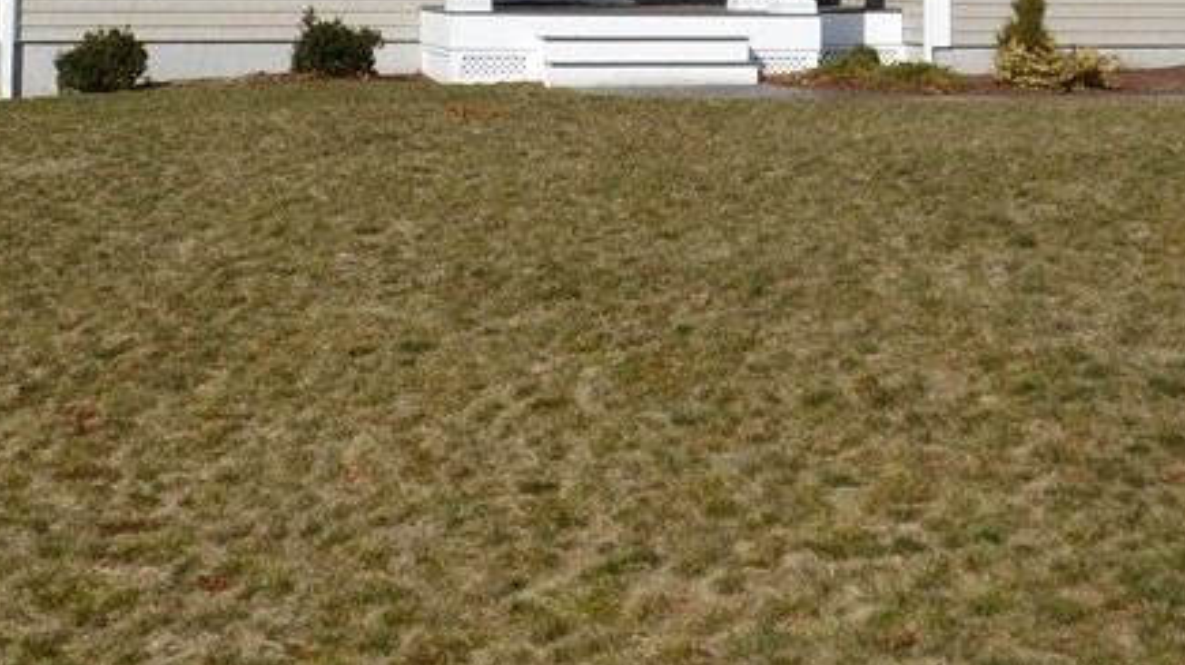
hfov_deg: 27.5
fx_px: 2418
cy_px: -303
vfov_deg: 14.7
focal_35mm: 77
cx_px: 662
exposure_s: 1/640
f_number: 6.4
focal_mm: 5.3
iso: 125
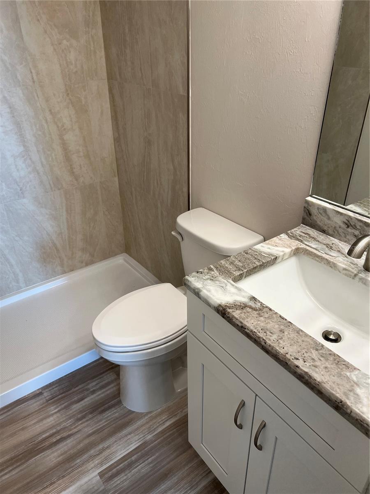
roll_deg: +1.3
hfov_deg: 53.1
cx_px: 185
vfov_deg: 67.3
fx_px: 371
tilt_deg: -30.5
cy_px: 247
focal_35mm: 26
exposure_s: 1/120
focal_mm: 5.7
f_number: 1.5
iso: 80
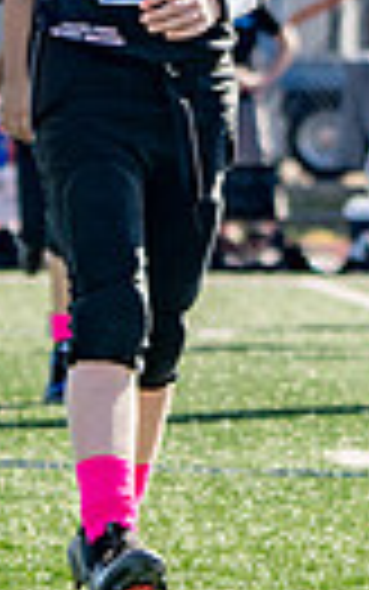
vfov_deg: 3.5
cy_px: -54
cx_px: 335
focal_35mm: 603
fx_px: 9692
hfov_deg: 2.2
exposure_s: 1/1600
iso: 320
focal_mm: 104
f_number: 4.5
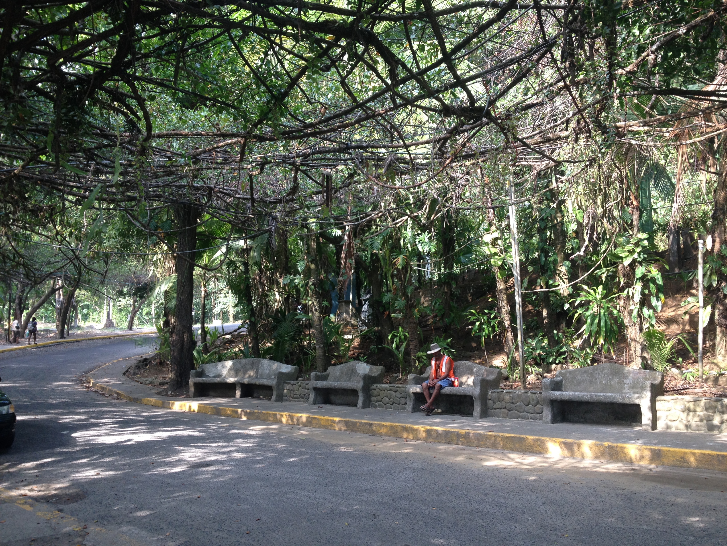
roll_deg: +0.1
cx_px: 364
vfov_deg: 40.7
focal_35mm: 35
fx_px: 735
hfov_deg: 52.6
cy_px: 273
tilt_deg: +3.1
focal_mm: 4.28
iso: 50
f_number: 2.4
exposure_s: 1/120
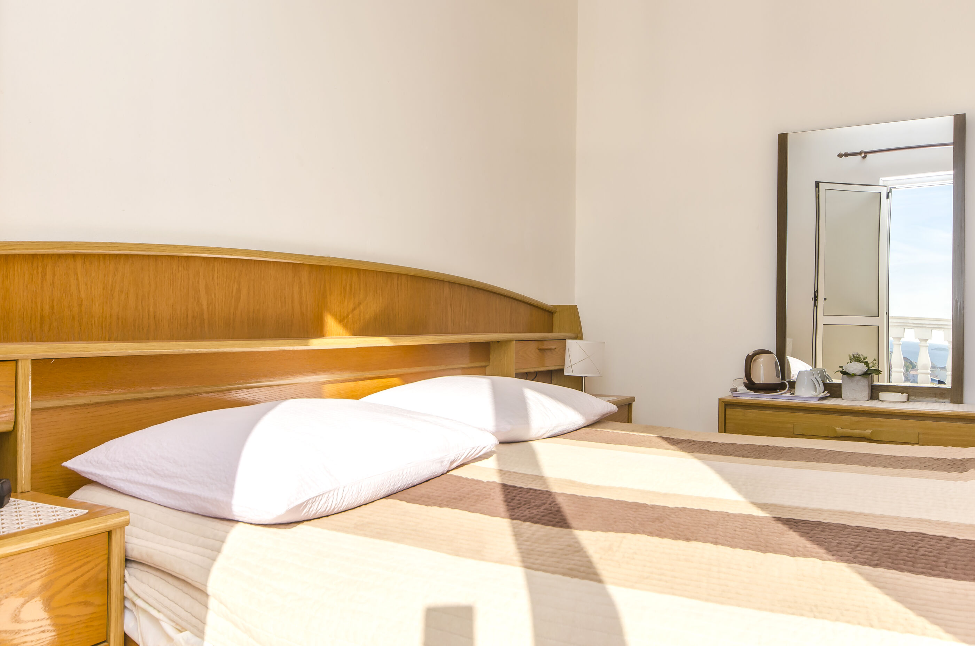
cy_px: 323
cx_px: 488
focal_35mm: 30
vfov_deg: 43.4
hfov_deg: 62.0
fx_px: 811
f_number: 9
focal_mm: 20
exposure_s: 1/200
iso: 100
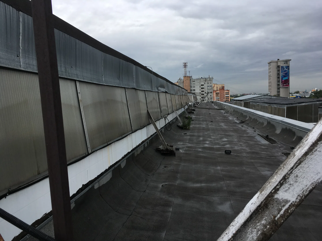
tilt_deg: -6.7
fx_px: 270
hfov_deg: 61.7
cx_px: 161
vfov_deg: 48.2
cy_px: 120
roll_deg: +2.5
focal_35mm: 29
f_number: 2.2
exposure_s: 1/1012
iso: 25
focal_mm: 4.15
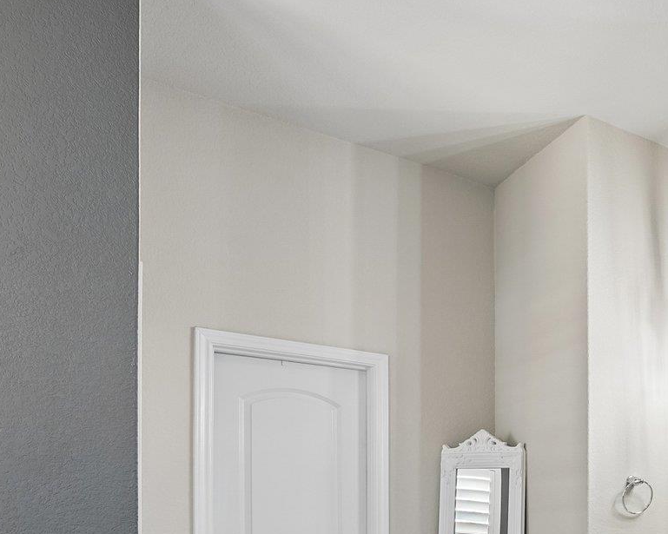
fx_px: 692
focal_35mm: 35
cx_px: 740
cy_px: 540
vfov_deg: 37.5
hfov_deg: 41.0
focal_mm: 14
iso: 400
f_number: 8
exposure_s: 1/8
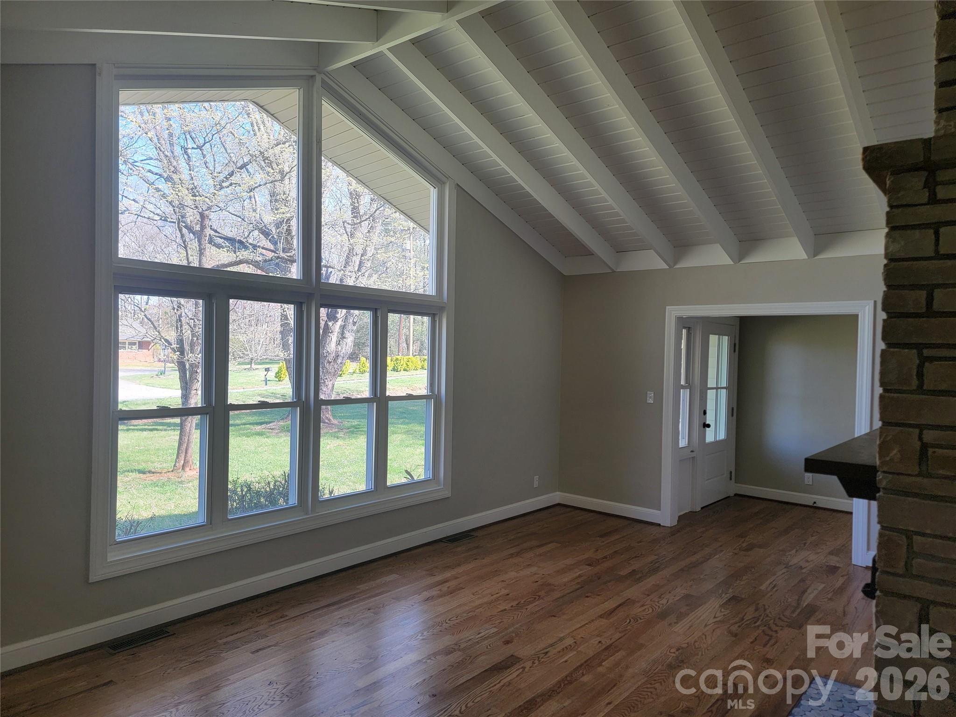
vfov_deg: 56.8
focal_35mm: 24
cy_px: 358
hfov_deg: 71.6
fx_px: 663
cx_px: 478
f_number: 1.8
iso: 40
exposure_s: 1/120
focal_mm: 6.7
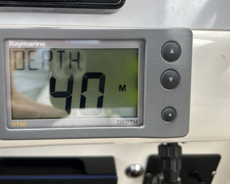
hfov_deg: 55.2
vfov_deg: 45.7
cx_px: 89
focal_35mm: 32
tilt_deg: -26.6
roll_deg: -4.0
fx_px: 218
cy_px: 81
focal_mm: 5.7
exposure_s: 1/121
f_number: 1.5
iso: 80
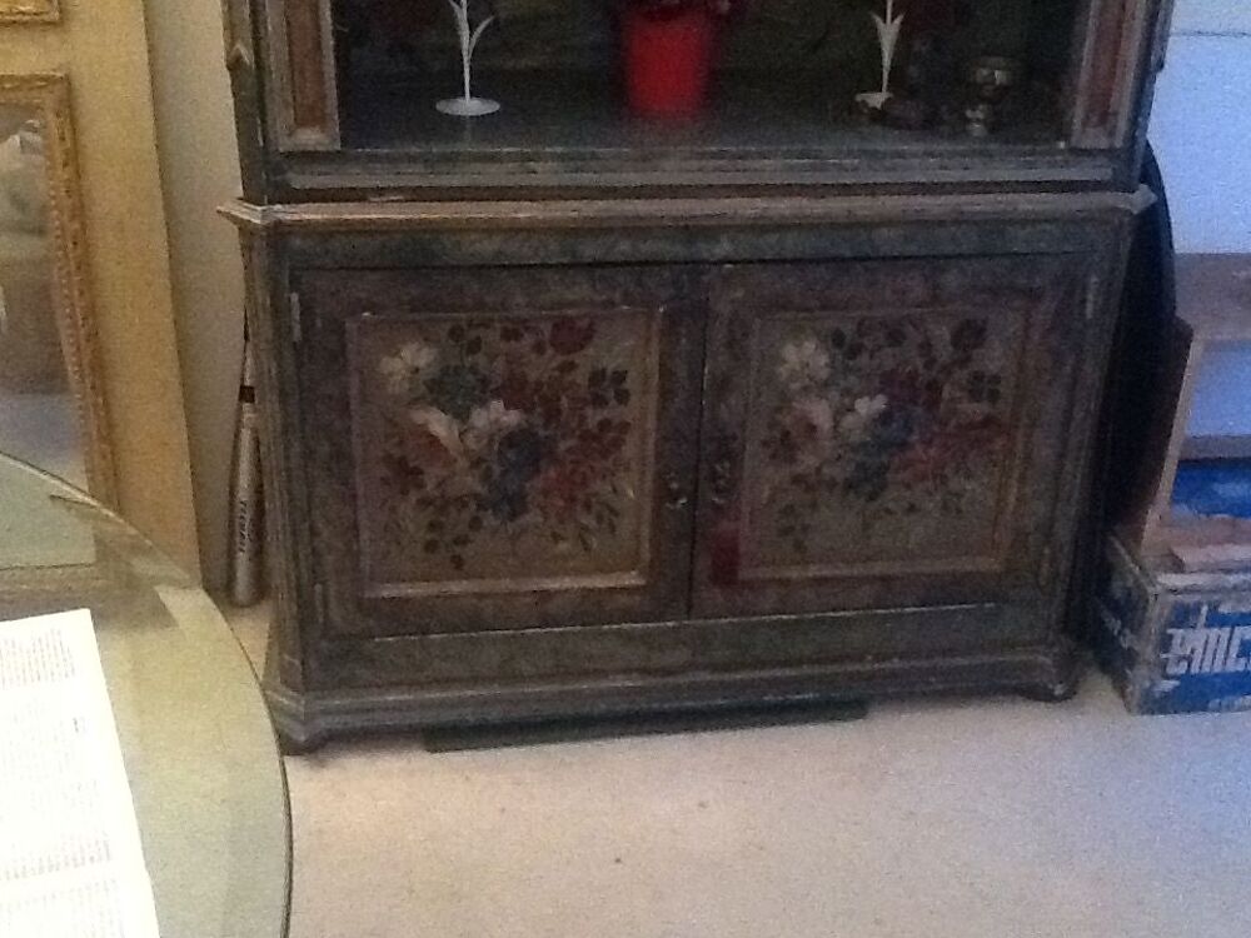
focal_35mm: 44
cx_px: 626
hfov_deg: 42.9
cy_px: 469
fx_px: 1590
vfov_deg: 32.9
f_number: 2.4
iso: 640
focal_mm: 2.03
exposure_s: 1/15
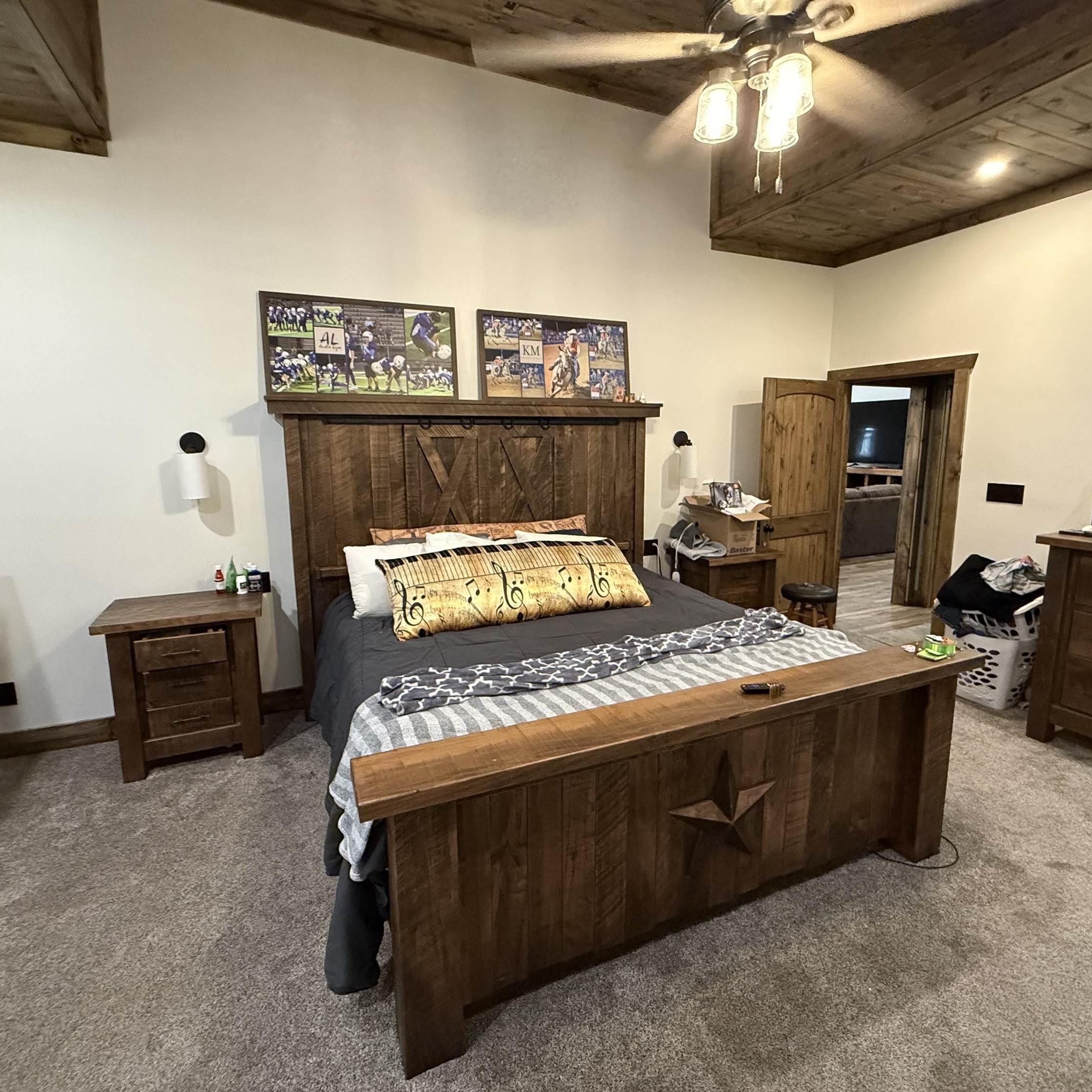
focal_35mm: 17
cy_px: 532
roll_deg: +0.8
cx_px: 555
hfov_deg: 84.0
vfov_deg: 84.0
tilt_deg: -8.3
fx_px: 607
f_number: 2.2
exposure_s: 1/60
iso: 800
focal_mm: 2.22
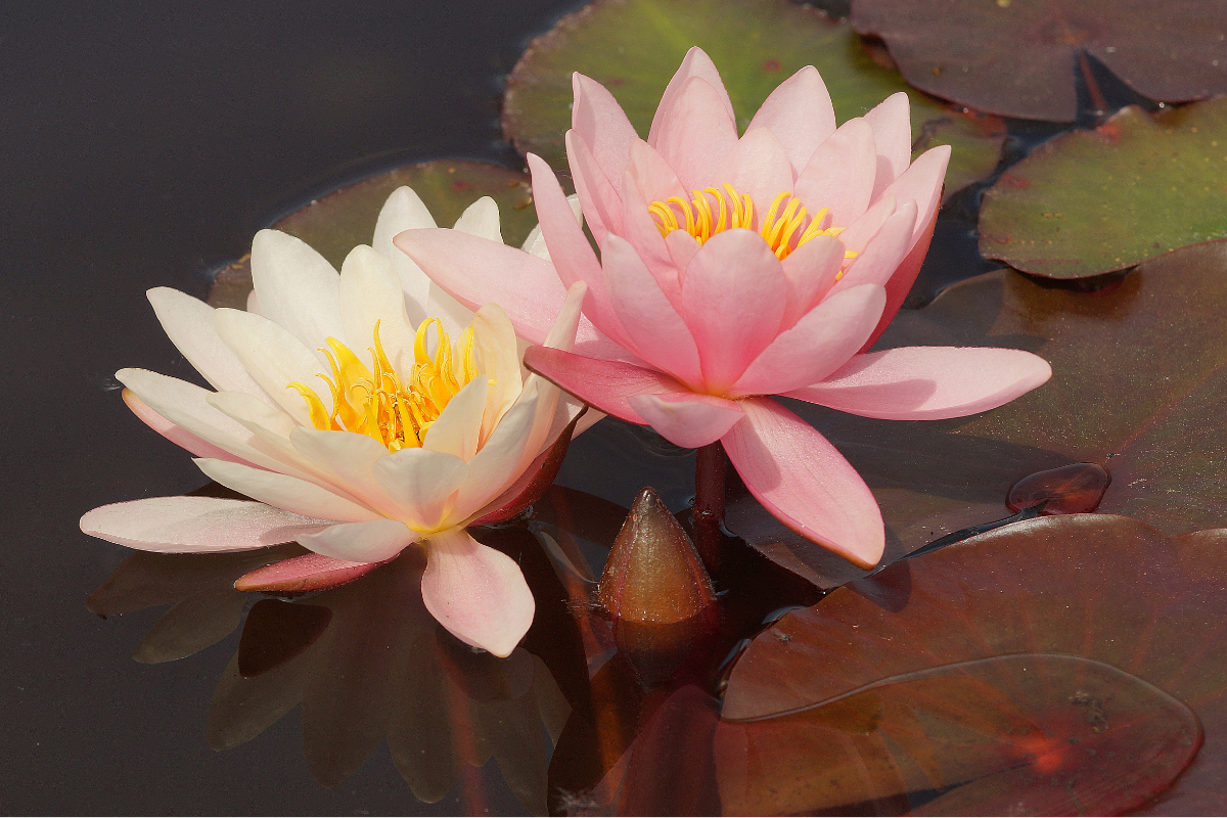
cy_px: 409
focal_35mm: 150
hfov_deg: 13.7
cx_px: 614
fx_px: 5112
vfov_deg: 9.1
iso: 100
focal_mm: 100
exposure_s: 1/320
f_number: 8
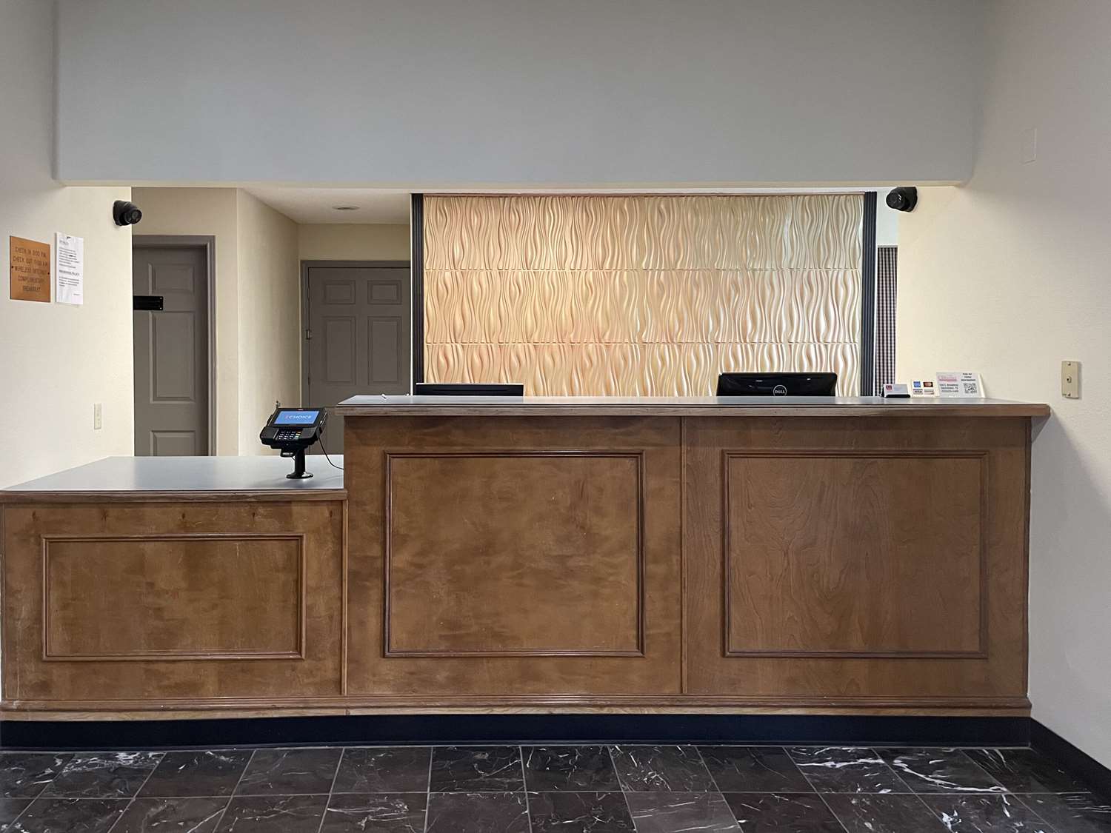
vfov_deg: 53.1
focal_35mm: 26
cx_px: 556
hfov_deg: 67.3
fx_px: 834
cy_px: 416
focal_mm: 4.2
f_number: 1.6
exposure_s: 1/60
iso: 400
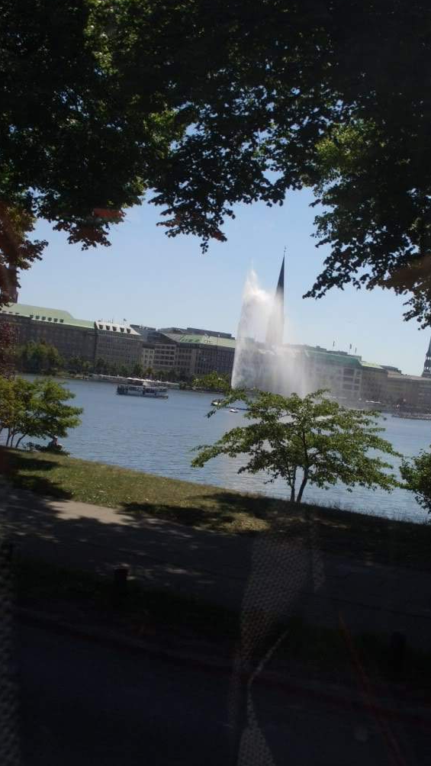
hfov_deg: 29.5
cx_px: 290
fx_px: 812
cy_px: 379
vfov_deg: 50.5
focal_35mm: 40
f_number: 4.1
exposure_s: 1/250
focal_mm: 7.8
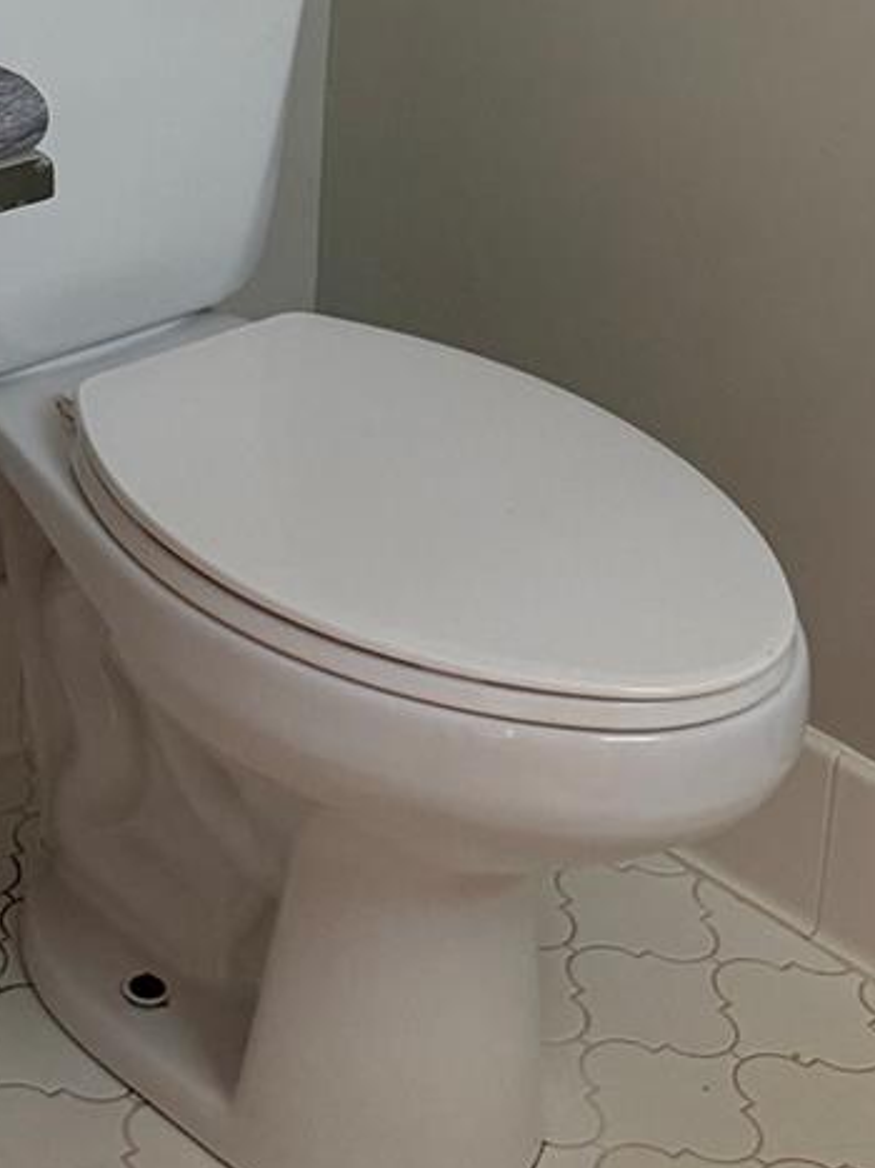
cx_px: -60
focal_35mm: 79
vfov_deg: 22.8
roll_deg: -1.9
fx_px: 2664
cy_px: -223
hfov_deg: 18.1
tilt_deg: -13.5
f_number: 1.78
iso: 320
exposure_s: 1/60
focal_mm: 6.76
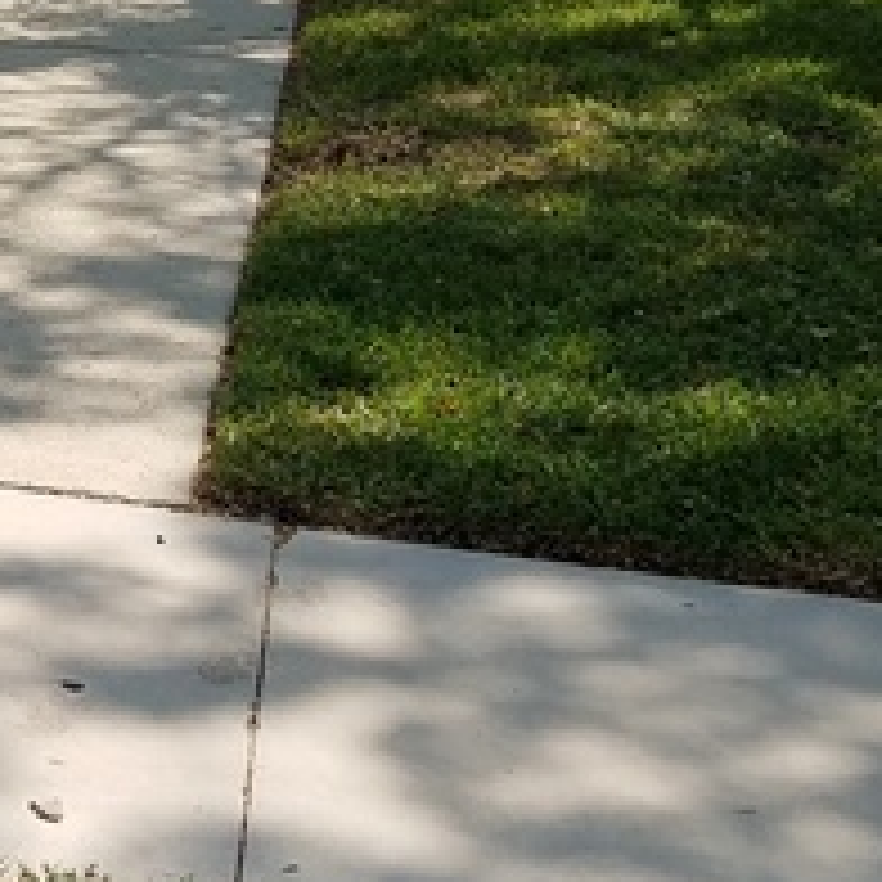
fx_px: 2248
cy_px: 50
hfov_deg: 20.0
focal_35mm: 78
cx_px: -326
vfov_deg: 21.6
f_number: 1.7
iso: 40
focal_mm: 4.2
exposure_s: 1/1880
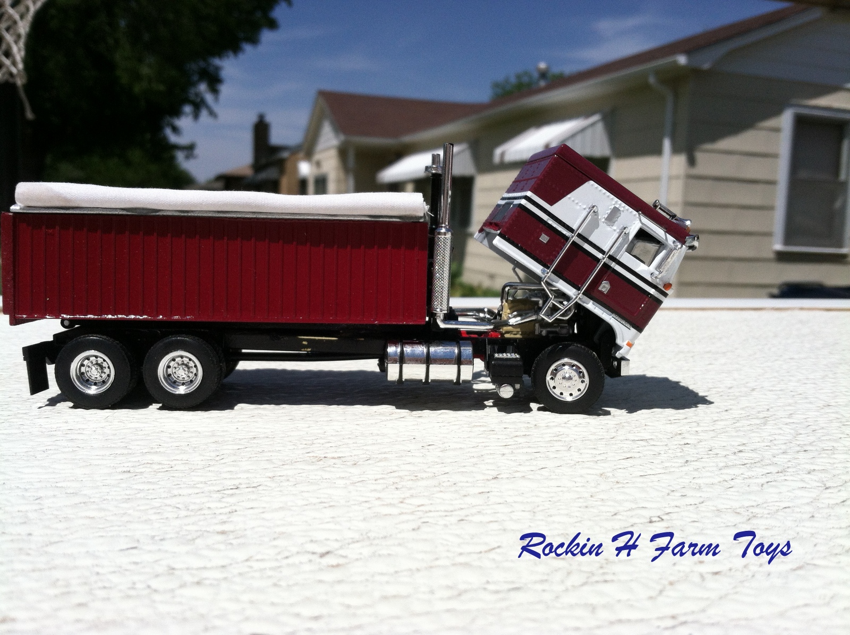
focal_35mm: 35
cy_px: 318
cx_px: 425
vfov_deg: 40.6
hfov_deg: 52.7
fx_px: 858
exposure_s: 1/3750
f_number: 2.8
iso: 80
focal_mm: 3.85
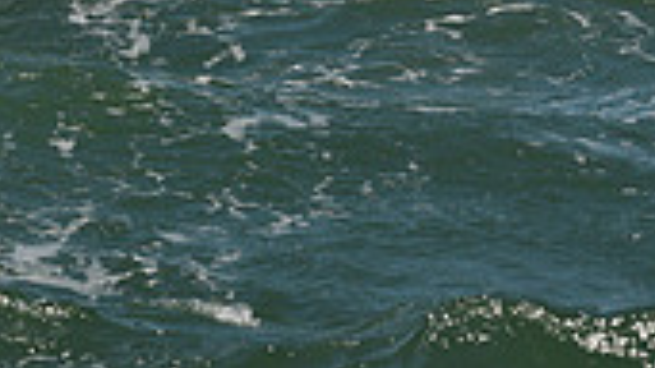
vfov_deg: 4.7
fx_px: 4323
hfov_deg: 8.6
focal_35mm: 249
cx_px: 2
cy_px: -740
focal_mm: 70
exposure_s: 1/800
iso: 320
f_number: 13
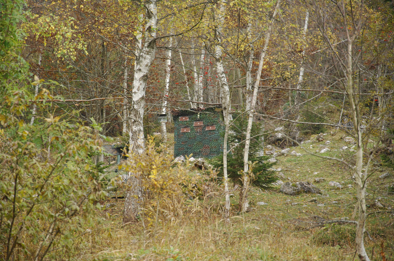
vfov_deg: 8.7
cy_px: 130
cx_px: 197
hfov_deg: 13.1
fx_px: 1722
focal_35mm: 158
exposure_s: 1/80
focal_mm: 105
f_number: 5.6
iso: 200
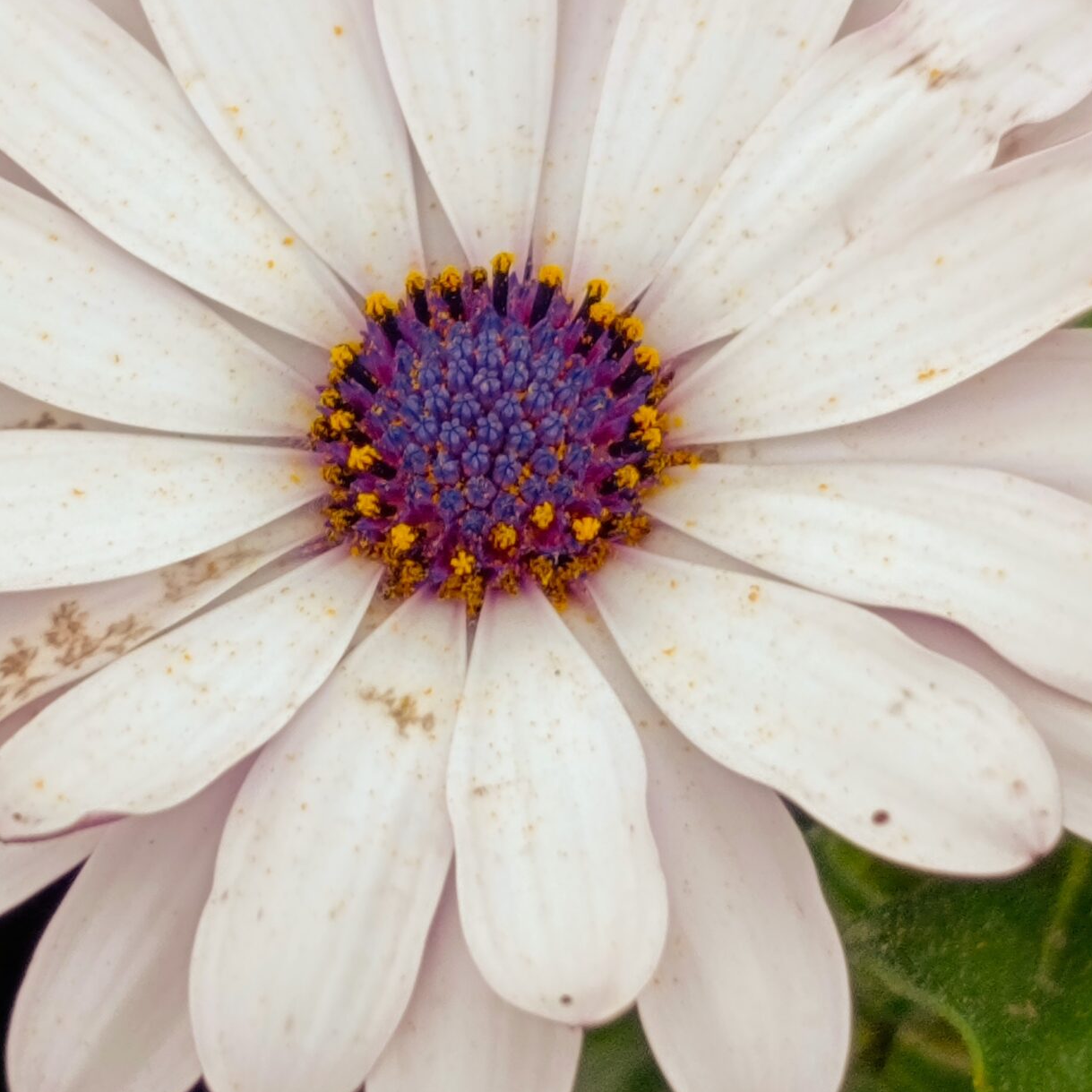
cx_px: 472
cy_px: 459
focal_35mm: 171
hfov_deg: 10.2
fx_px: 6103
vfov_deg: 10.2
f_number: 1.6
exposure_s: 1/298
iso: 50
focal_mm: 6.14
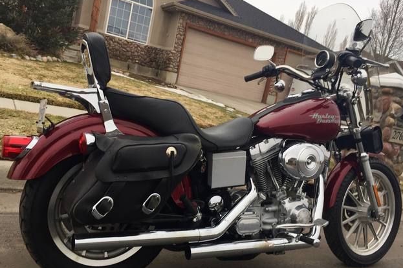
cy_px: 150
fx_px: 347
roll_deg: -9.1
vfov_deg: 42.2
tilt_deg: -7.3
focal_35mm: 31
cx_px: 202
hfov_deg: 60.3
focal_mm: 4.15
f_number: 2.2
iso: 50
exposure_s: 1/120
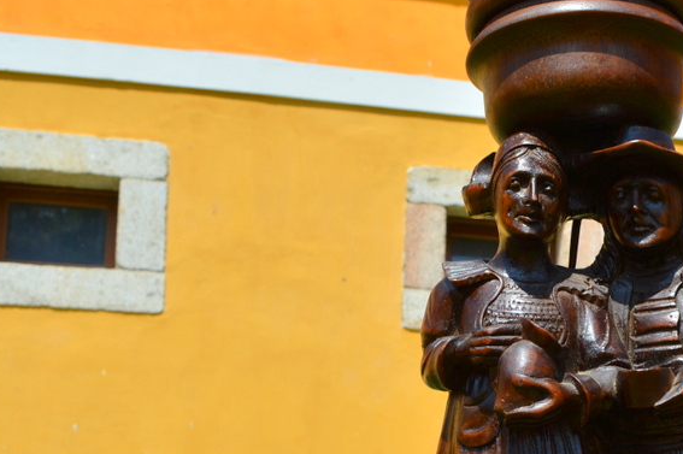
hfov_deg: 31.9
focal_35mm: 61
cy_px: 475
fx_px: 1156
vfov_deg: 21.3
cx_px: 561
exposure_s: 1/320
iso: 100
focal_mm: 18
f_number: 9
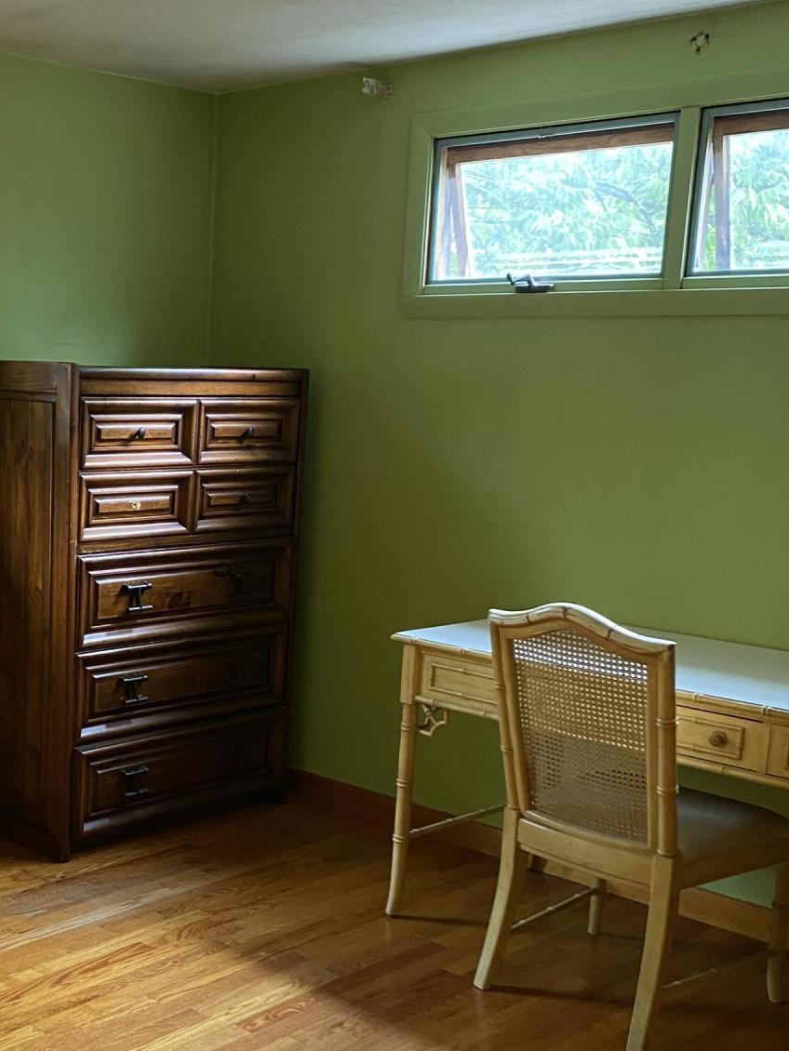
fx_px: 1397
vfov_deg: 40.8
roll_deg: -0.3
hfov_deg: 30.5
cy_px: 678
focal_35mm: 46
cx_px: 124
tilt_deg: -10.6
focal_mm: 4.25
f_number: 1.8
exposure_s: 1/60
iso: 200
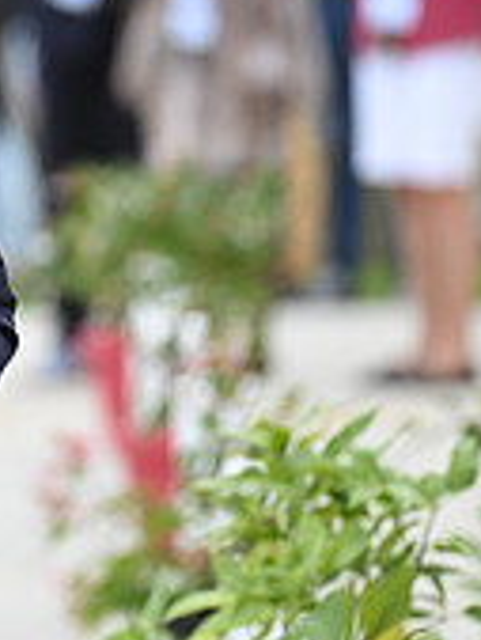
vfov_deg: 1.5
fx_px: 24443
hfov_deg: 1.1
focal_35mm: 1321
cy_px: -21
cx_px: -451
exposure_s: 1/1600
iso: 800
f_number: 5.6
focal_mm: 400
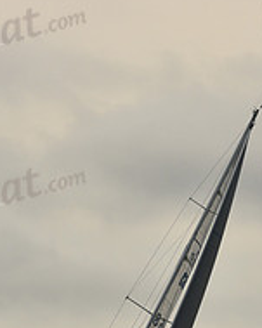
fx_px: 3919
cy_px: 269
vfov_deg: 4.8
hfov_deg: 3.8
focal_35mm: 404
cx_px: 176
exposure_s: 1/1000
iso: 320
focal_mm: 140
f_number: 8
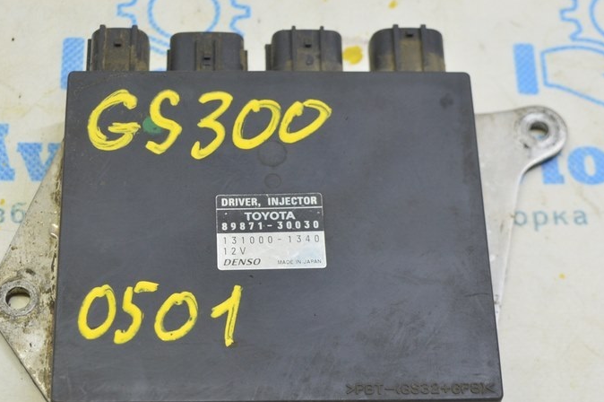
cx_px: 269
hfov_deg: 25.4
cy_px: 261
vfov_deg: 17.0
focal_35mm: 80
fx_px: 1337
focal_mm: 35
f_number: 5.6
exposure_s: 1/20
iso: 400
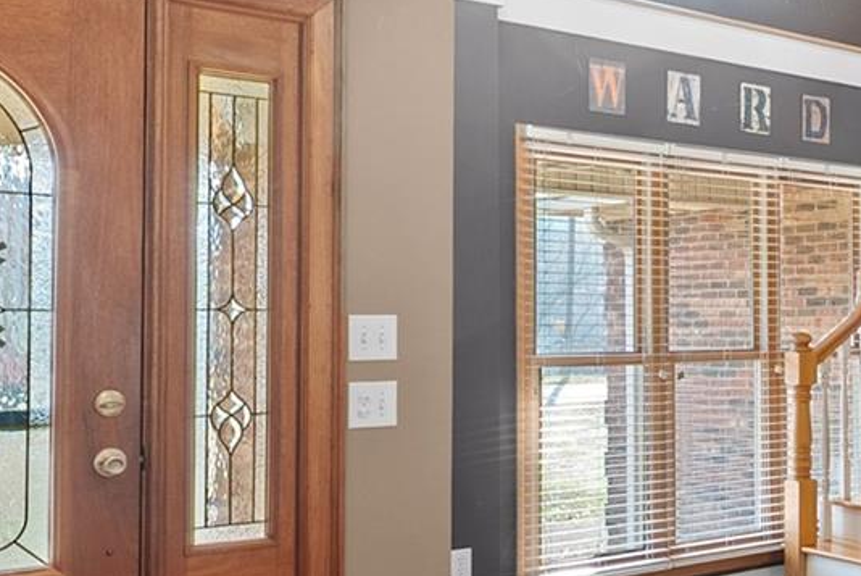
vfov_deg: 29.2
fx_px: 1101
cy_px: 370
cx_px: 951
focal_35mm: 46
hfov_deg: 36.1
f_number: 9
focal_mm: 12
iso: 250
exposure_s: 1/2
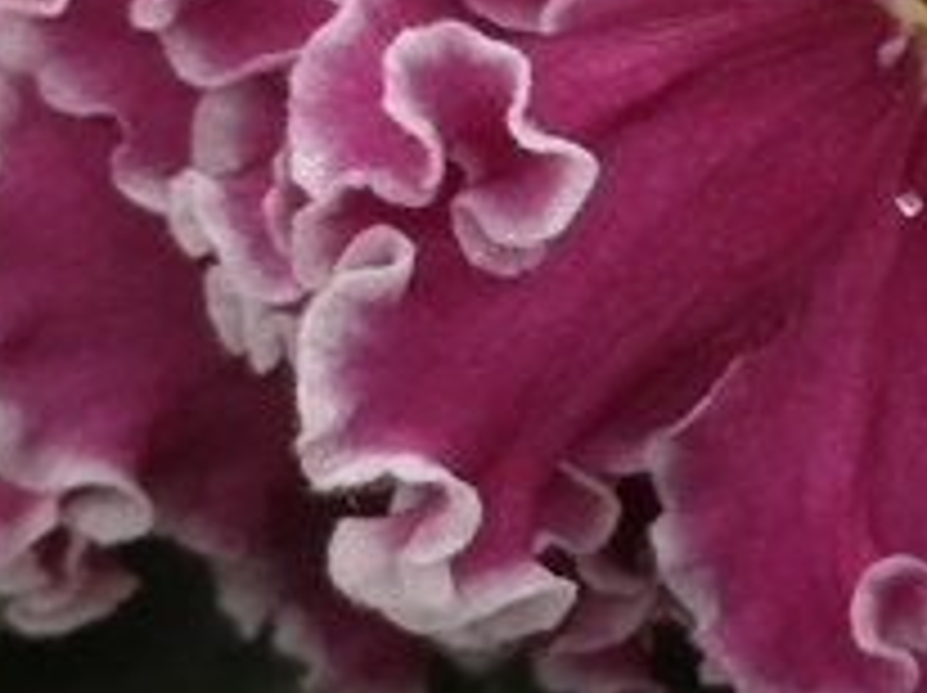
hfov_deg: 18.5
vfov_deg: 14.1
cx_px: 1089
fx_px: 2702
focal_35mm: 101
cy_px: -184
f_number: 1.8
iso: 50
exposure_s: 1/100
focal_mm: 3.62
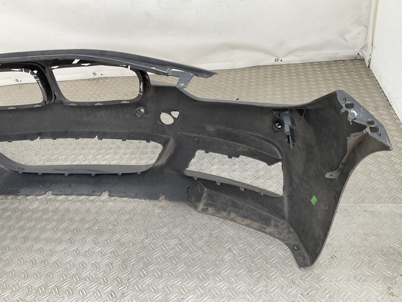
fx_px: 337
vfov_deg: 48.2
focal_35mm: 29
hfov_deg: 61.7
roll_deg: +10.4
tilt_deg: -34.8
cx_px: 201
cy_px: 151
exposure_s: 1/120
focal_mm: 3
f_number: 1.8
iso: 25
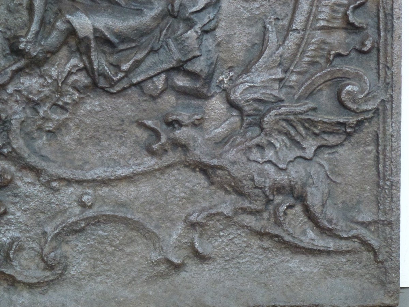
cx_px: 204
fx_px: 1134
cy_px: 154
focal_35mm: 96
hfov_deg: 20.4
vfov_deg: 15.4
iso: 400
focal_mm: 17.3
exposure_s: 1/60
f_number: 5
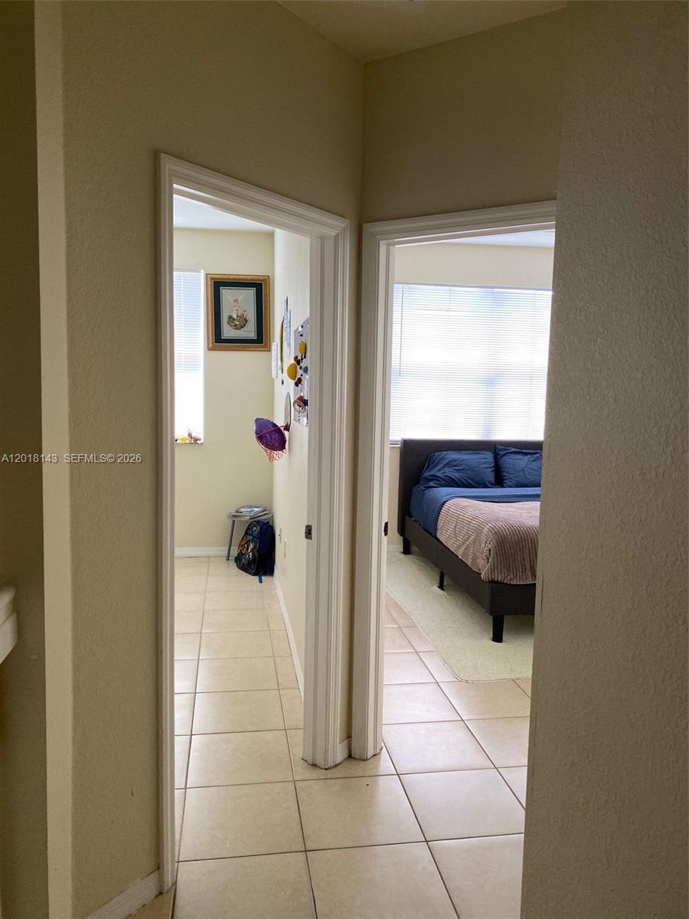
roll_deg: -1.8
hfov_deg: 53.1
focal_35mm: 26
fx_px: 690
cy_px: 460
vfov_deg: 67.3
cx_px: 344
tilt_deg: -4.6
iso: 125
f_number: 1.8
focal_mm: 4.25
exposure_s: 1/63
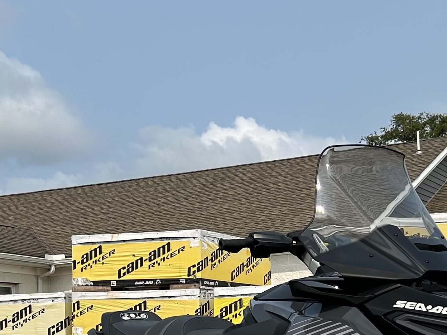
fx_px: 1085
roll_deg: +2.5
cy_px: 359
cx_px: 279
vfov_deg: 17.1
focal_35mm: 84
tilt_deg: -0.5
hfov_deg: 23.2
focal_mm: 5.7
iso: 50
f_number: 1.5
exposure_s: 1/5076
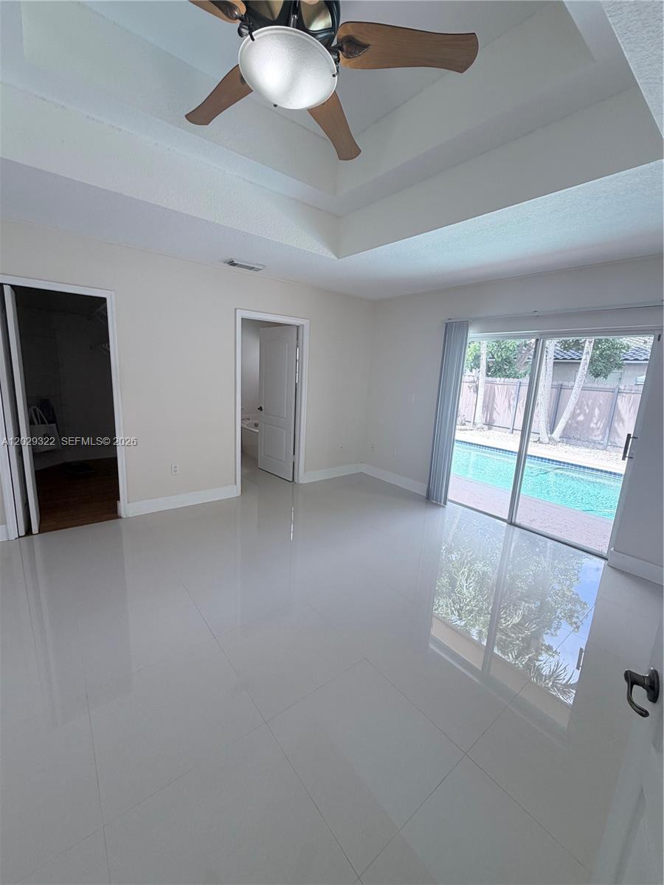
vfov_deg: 102.1
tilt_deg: -10.5
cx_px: 332
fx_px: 358
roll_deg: -5.0
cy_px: 442
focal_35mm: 14
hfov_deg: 85.7
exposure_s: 1/120
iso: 50
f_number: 2.2
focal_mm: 2.22
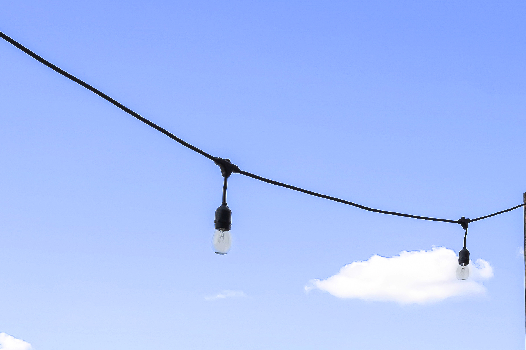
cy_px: 497
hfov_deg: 43.0
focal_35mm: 45
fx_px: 657
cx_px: 349
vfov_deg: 24.5
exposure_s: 1/100
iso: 250
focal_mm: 14
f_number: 11
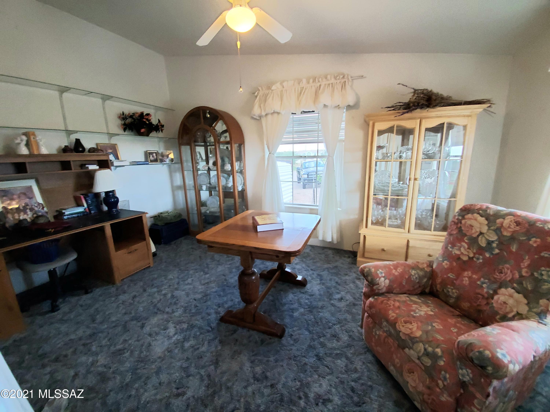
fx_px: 207
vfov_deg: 89.9
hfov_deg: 106.2
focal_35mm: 13
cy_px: 206
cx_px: 275
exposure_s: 1/59.2
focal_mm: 1.8
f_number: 2.2
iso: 320
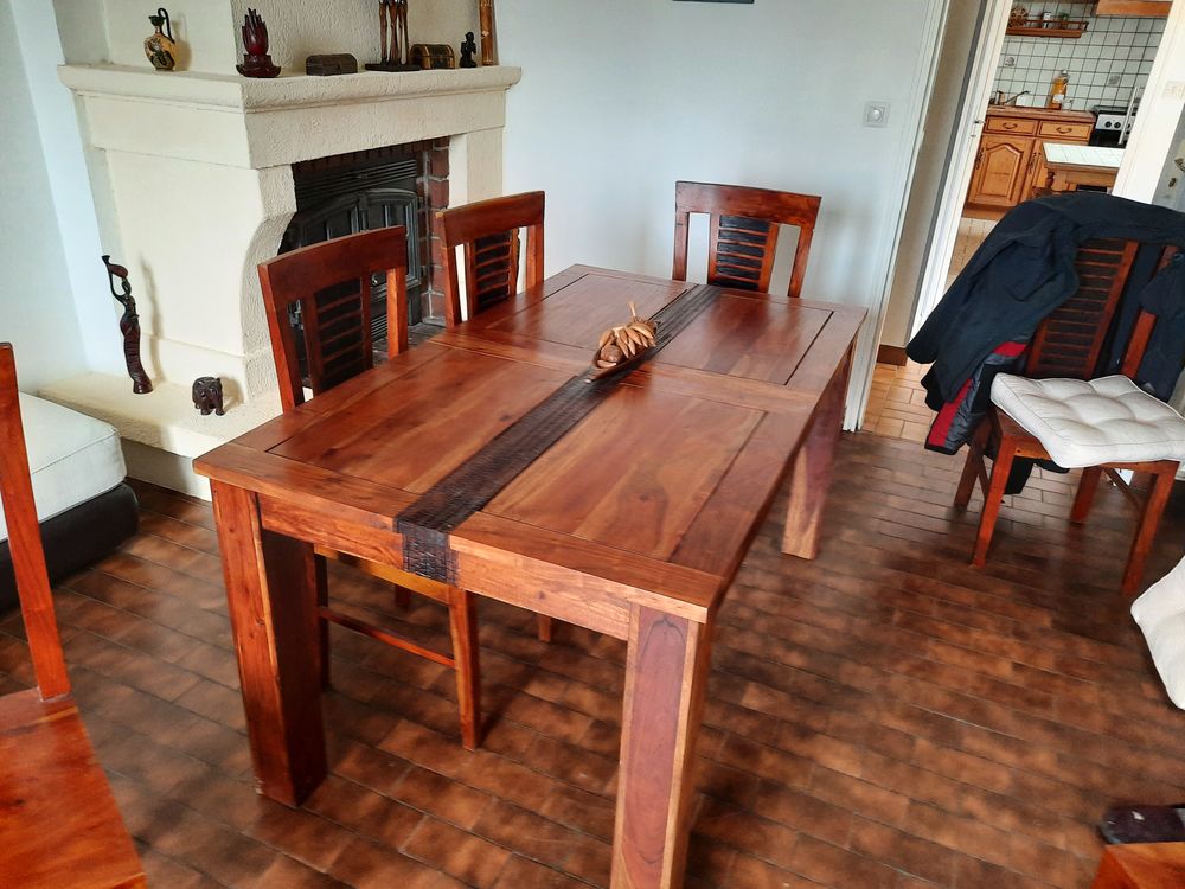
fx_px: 856
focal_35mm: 25
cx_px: 592
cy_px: 444
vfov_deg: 54.9
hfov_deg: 69.4
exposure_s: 1/33
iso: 320
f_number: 2
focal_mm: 4.6
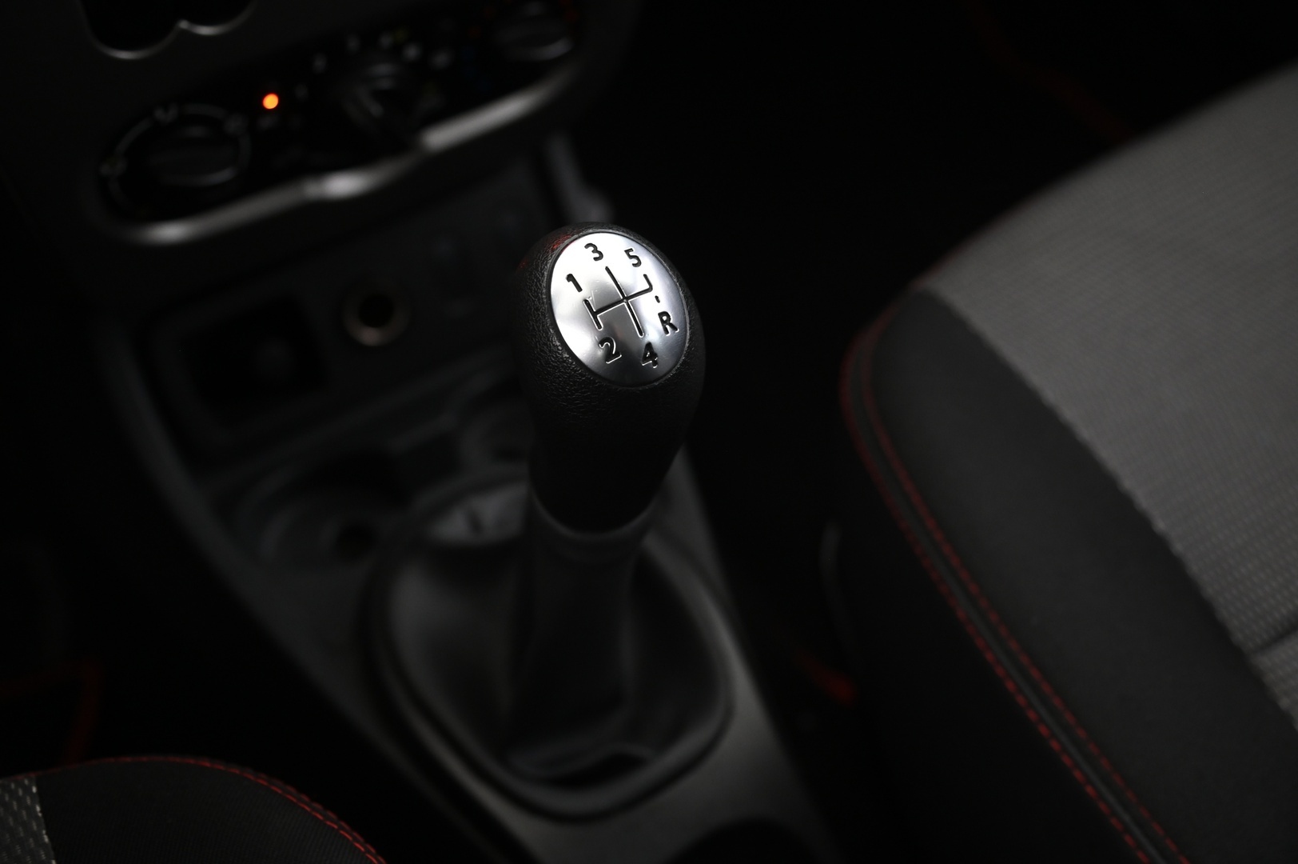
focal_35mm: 44
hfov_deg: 44.5
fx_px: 1585
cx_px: 649
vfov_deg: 30.5
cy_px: 432
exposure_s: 1/13
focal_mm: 44
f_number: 4
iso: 2000
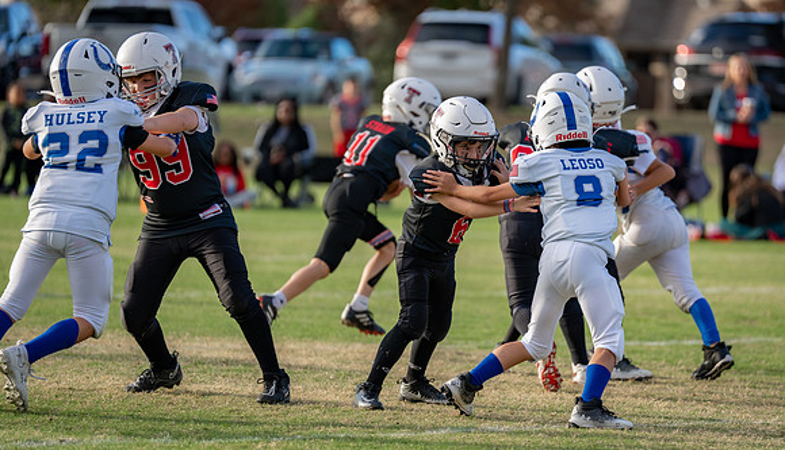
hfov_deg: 8.4
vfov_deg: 4.8
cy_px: 241
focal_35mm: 255
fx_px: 5327
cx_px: 478
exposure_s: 1/1250
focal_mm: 200
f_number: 2.8
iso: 200
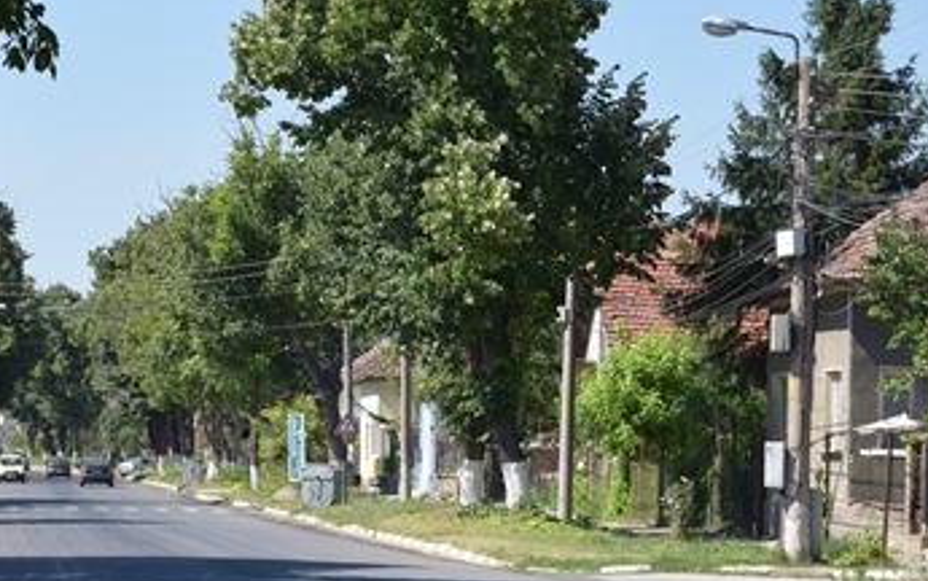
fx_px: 3946
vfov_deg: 8.4
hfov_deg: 13.4
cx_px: 293
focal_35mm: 156
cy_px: 480
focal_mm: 55
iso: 200
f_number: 5.6
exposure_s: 1/640
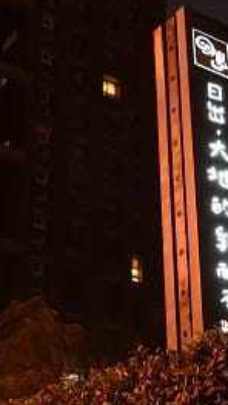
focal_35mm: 90
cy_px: 166
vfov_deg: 23.6
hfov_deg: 13.4
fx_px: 968
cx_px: 140
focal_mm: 27
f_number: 3.8
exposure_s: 1/10
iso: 1600
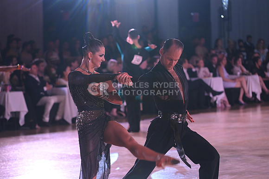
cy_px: 90
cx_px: 134
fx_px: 1084
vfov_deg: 9.5
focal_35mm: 145
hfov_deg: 14.2
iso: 1600
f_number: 4.5
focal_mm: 145
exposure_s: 1/250
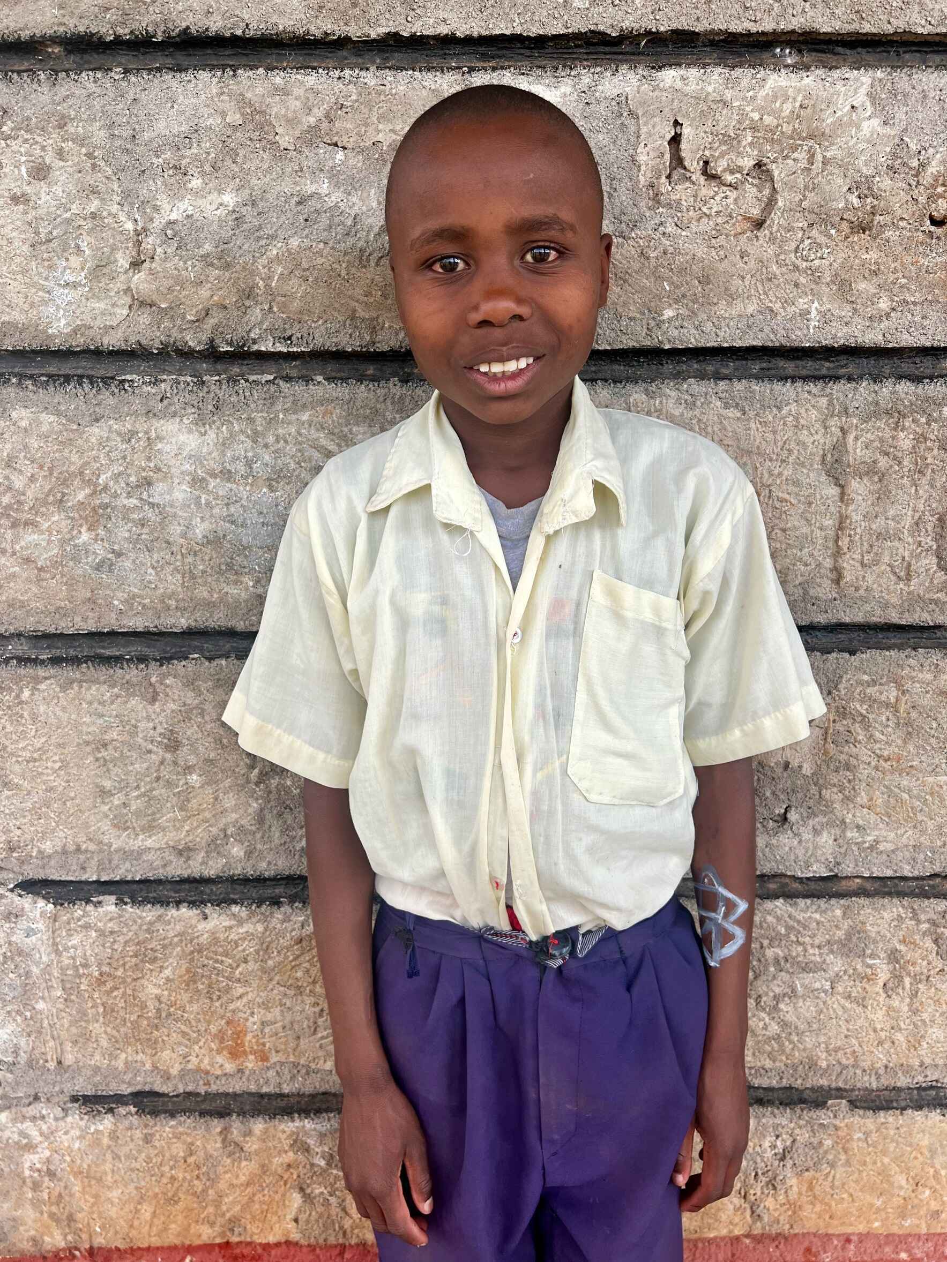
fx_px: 948
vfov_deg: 67.3
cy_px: 631
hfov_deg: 53.1
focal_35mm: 26
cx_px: 474
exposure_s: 1/531
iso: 50
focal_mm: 5.7
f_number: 1.5
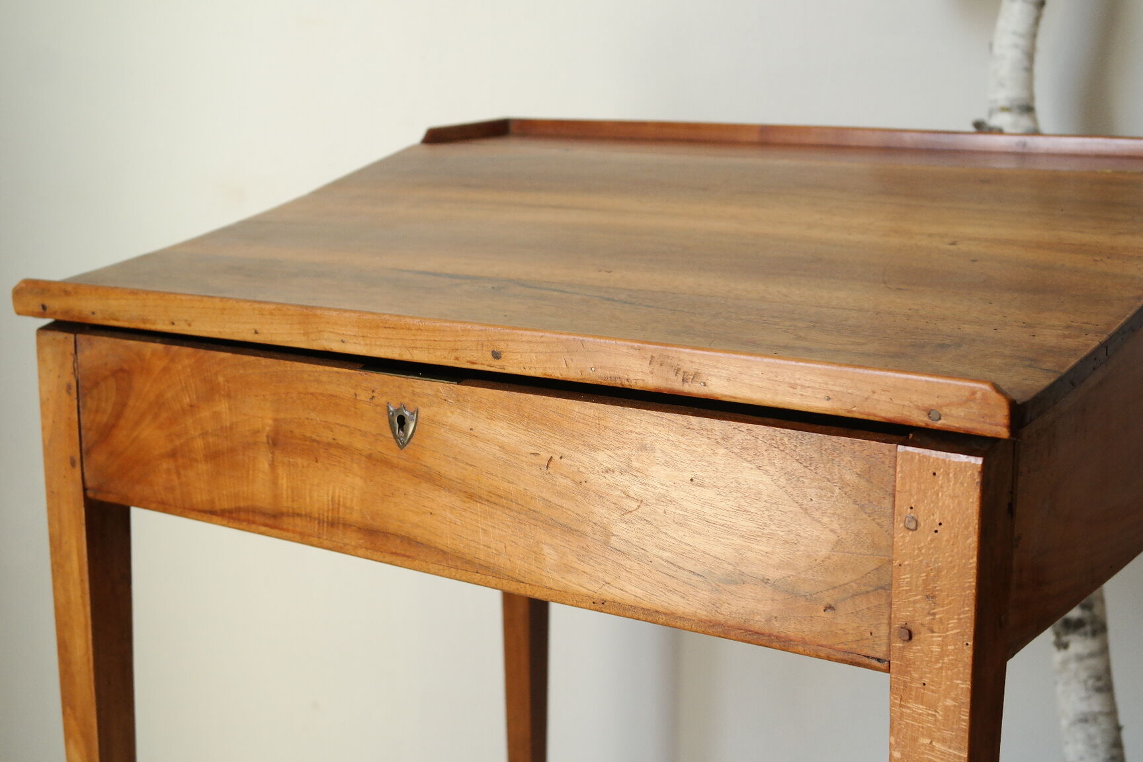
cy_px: 381
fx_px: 1683
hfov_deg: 37.5
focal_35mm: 53
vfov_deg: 25.5
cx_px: 572
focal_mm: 35
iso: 800
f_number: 5.6
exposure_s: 1/50
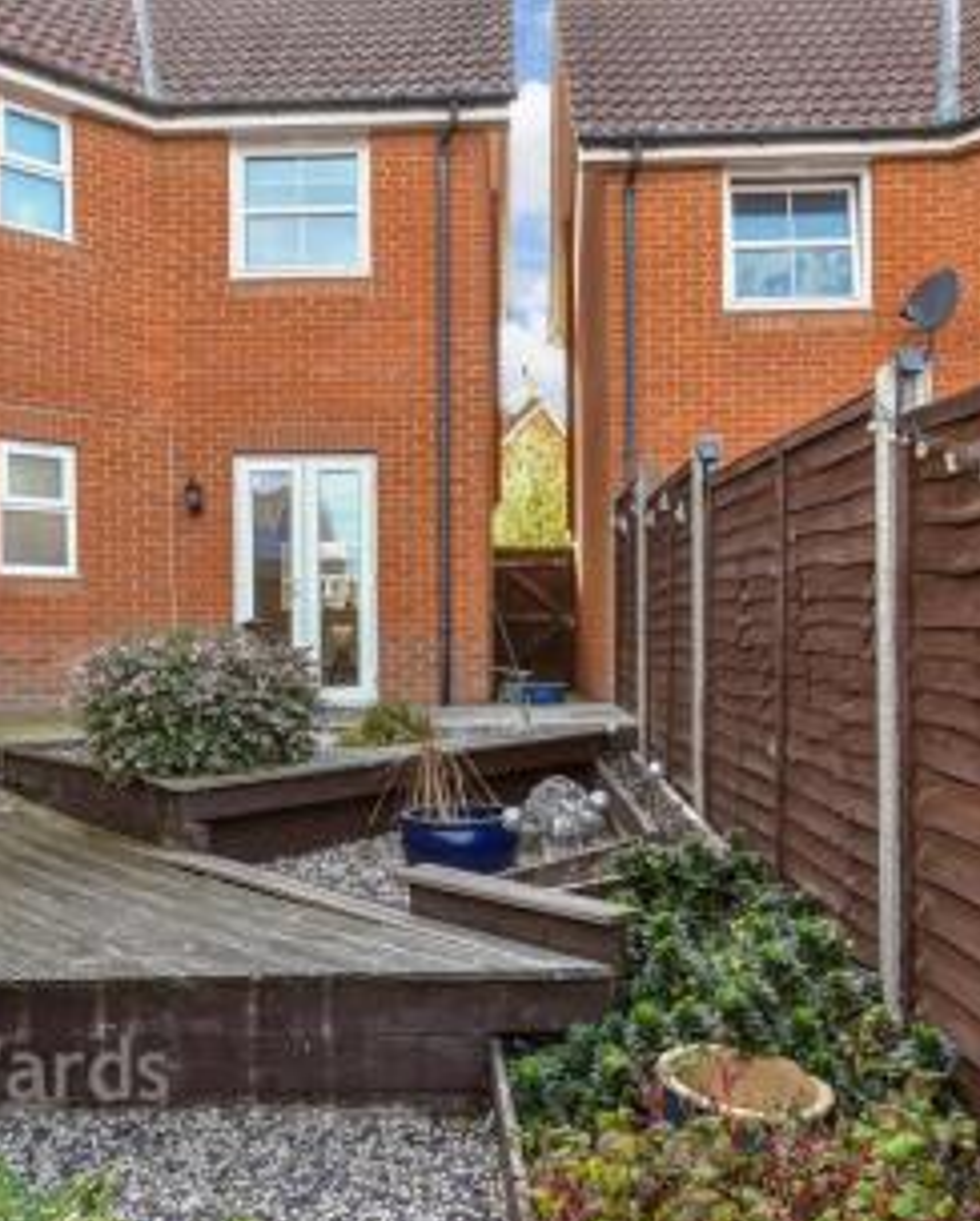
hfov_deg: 63.2
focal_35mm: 22
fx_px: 796
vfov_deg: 74.9
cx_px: 466
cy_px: 633
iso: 160
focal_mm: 10
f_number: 8
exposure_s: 1/30
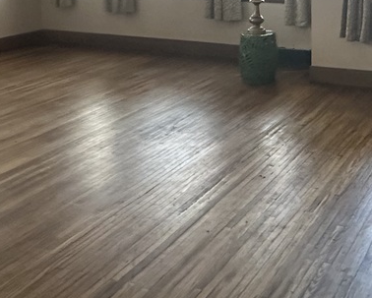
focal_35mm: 52
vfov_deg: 27.1
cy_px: -19
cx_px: 341
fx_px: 573
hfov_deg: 33.9
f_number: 2.2
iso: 500
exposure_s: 1/60
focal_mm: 2.22
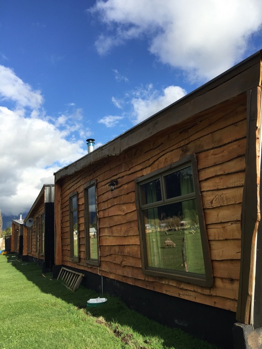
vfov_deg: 61.7
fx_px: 293
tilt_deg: +13.2
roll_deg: +4.6
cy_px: 174
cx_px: 131
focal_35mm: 29
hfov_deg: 48.2
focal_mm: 4.15
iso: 32
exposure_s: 1/1199
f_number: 2.2
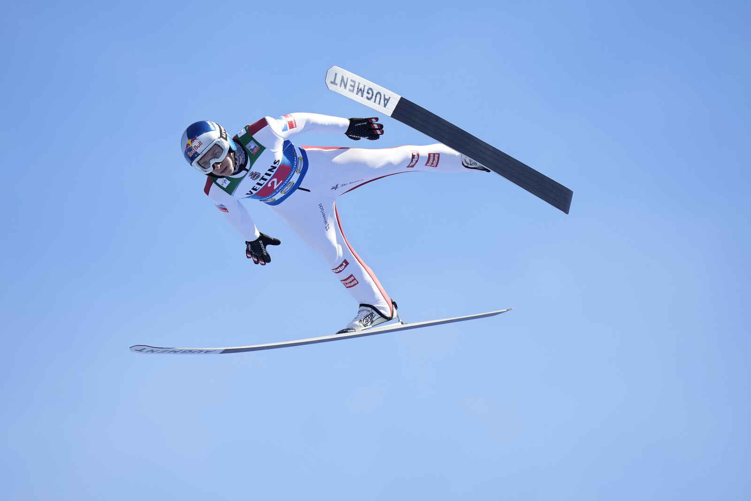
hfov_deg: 3.4
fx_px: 12517
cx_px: 376
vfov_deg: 2.3
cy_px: 250
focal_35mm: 600
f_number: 3.2
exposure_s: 1/2000
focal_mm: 400
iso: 250
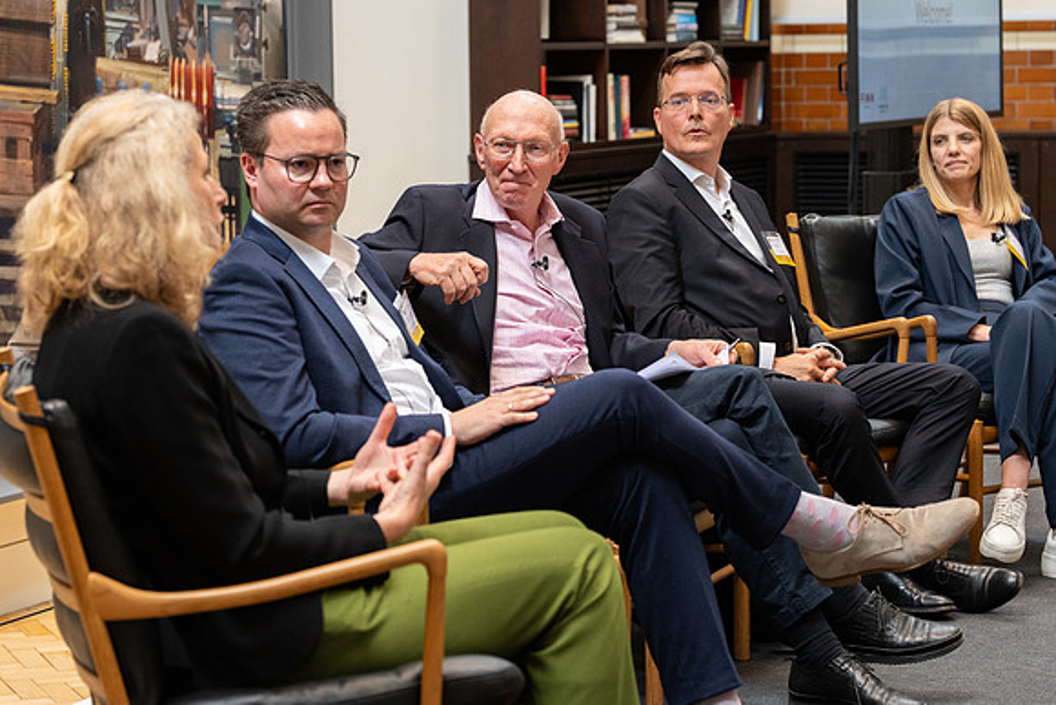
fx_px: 2934
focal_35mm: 100
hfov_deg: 20.4
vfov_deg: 13.7
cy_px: 352
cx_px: 528
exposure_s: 1/500
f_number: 5
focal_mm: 100
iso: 2500
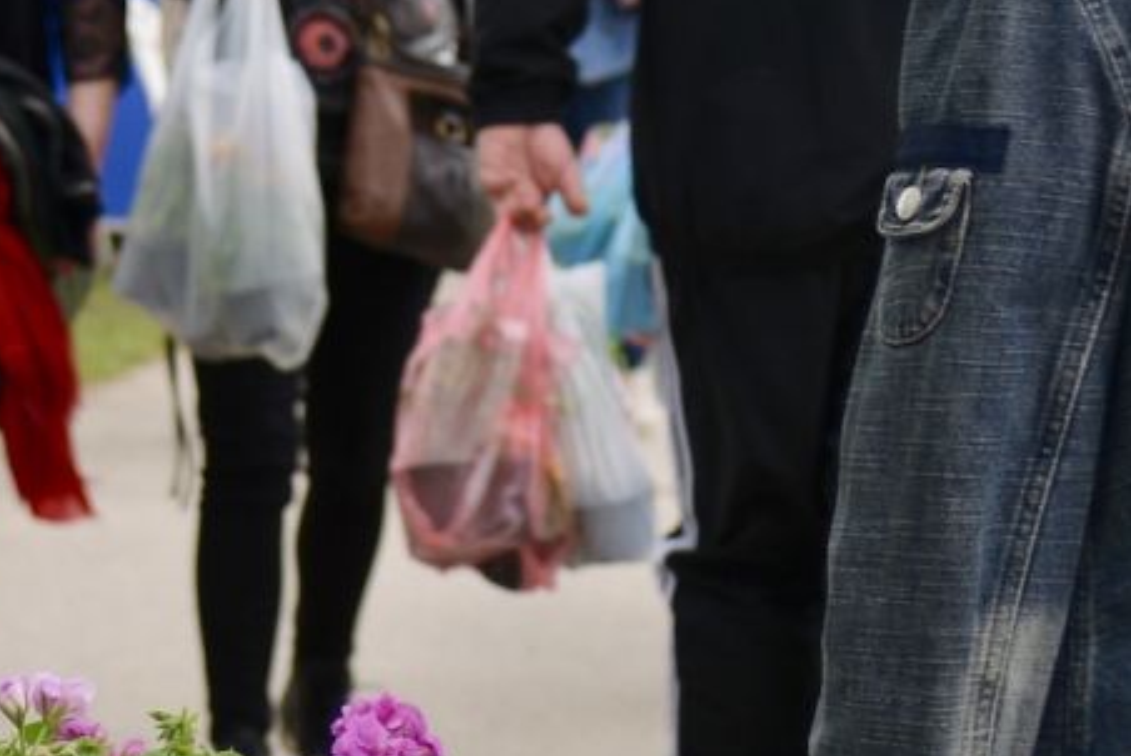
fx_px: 4590
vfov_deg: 9.3
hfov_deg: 14.0
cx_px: 340
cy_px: 789
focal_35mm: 146
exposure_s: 1/180
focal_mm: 55
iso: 100
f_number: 4.2
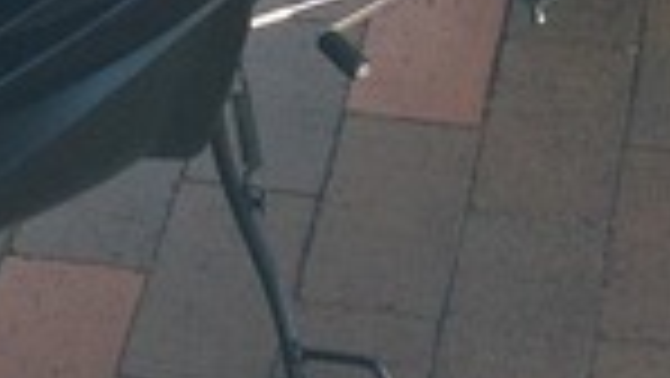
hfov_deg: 11.1
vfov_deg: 6.1
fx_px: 3431
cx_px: 171
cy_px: -382
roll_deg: +1.7
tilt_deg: -28.6
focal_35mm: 193
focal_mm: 4.12
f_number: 2.4
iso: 50
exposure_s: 1/182
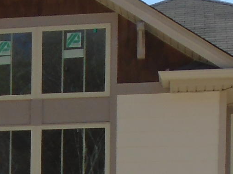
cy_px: 323
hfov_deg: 14.6
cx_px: -6
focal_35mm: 133
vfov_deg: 10.4
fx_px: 895
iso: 100
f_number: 3.2
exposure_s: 1/1000
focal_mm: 4.6
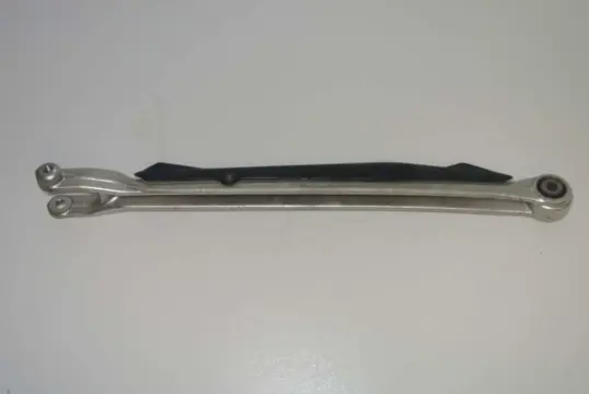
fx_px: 835
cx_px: 294
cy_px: 197
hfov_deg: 38.8
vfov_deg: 26.5
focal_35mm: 51
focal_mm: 18.9
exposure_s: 1/60
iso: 200
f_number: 4.8
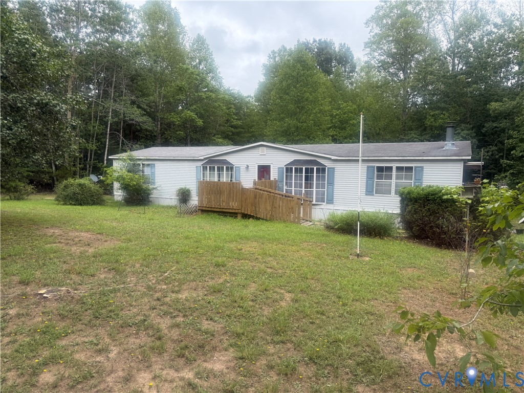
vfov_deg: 56.8
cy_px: 196
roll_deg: -0.6
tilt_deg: -4.9
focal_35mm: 24
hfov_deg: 71.6
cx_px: 262
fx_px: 363
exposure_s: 1/1385
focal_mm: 6.76
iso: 100
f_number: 1.78
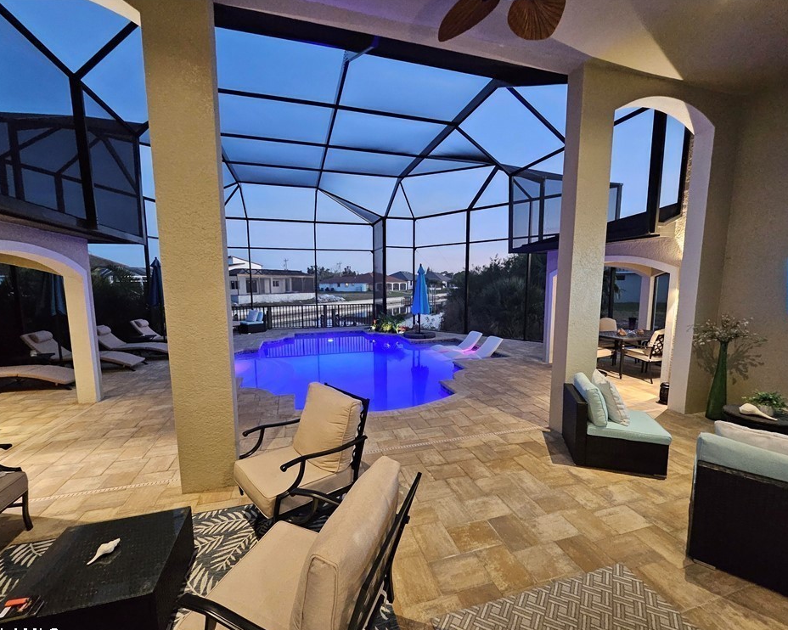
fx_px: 326
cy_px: 323
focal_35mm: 14
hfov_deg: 100.7
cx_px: 388
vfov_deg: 87.9
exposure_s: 1/30
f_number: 2.2
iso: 640
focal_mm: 1.74
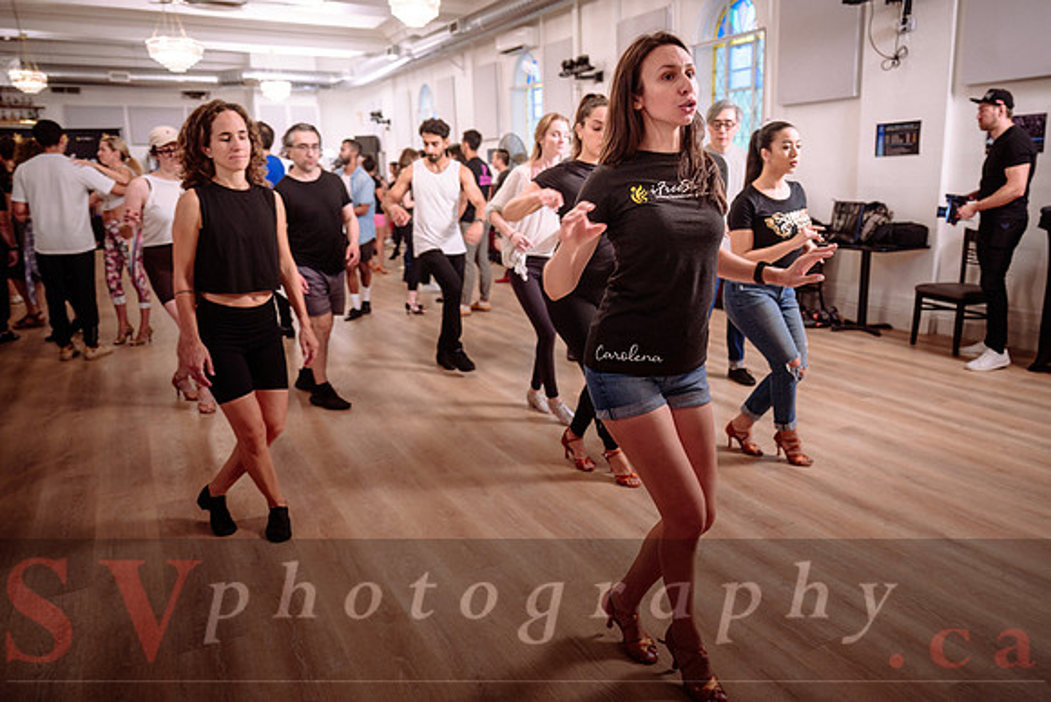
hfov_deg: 69.9
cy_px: 326
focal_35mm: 26
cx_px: 563
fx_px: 750
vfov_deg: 50.0
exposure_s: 1/100
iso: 800
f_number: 2.8
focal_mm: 24
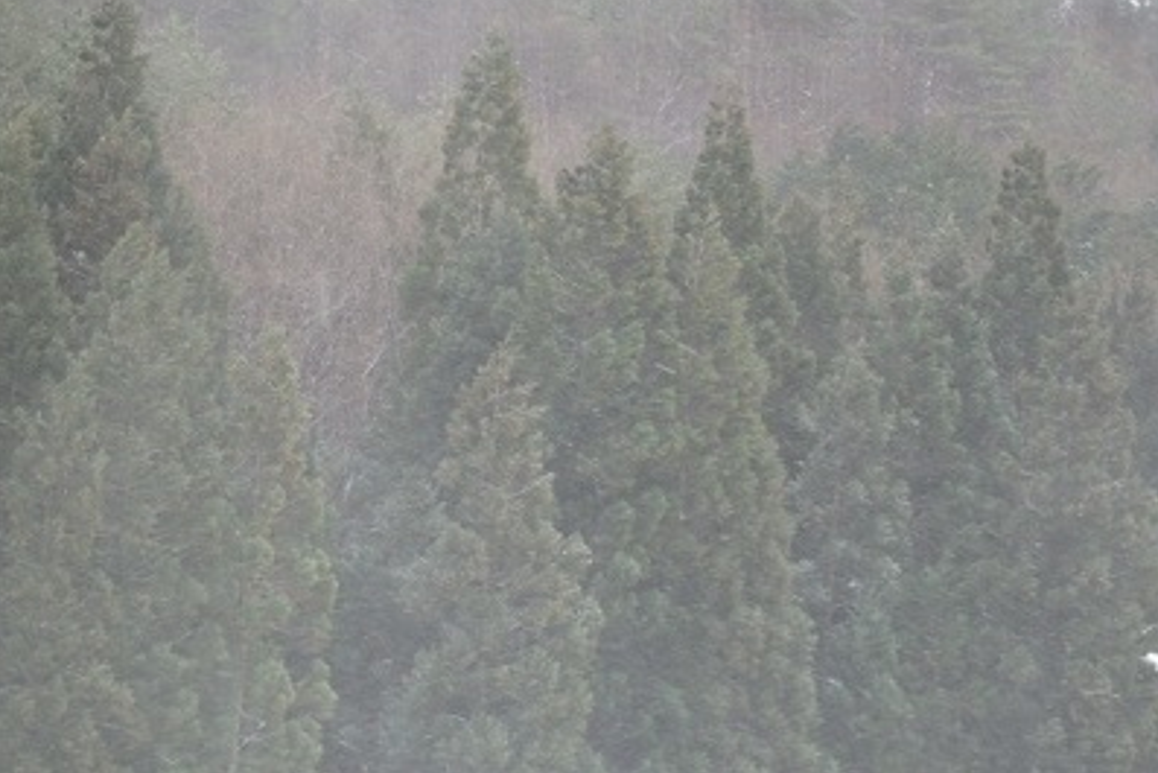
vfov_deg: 10.2
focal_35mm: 134
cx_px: 578
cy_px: 373
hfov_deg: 15.3
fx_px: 4312
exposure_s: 1/160
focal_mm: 22.9
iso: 250
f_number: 5.3
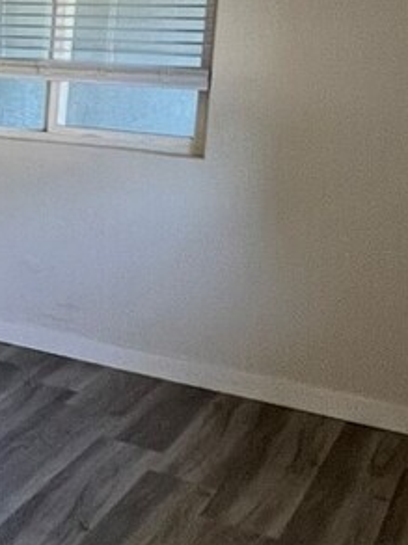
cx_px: -417
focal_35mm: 64
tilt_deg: -6.4
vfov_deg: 29.8
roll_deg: -0.9
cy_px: 134
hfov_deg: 16.8
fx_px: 1008
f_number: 1.8
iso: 160
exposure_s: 1/99
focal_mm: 1.57
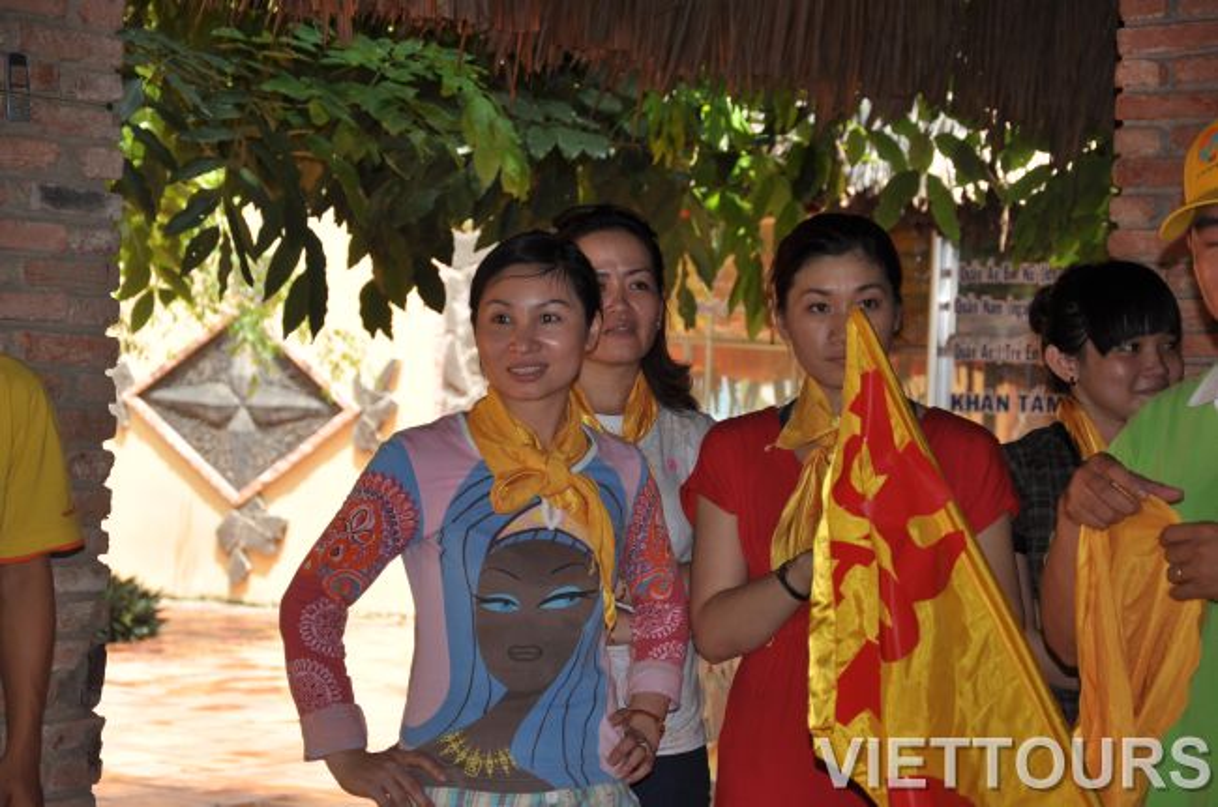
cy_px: 404
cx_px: 609
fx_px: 3800
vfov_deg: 12.1
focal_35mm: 112
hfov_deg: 18.2
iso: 200
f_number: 5.3
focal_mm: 75
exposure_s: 1/200
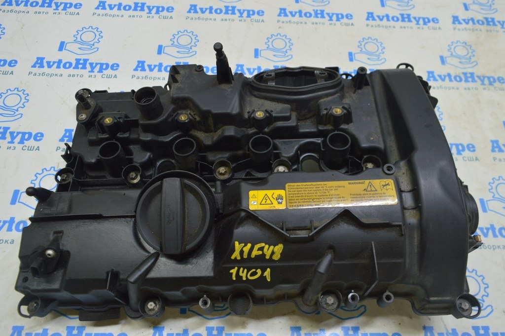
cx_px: 252
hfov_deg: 67.4
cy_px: 168
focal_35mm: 27
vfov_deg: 47.9
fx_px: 378
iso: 400
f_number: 5.6
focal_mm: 18
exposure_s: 1/20
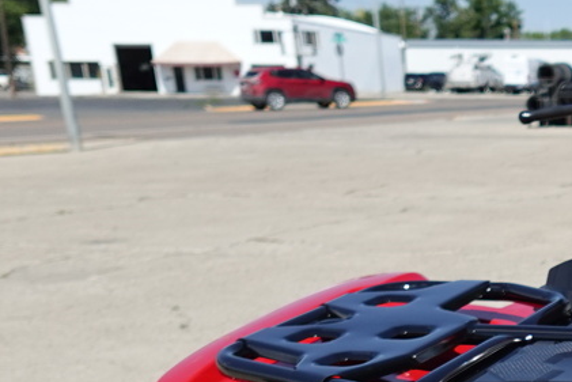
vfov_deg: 16.9
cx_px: 859
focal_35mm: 76
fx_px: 1208
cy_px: 505
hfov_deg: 22.1
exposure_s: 1/4000
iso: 125
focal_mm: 7.6
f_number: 2
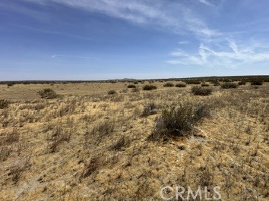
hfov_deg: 81.9
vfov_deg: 66.8
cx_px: 179
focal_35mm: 19
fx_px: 148
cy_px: 68
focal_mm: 2.22
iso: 50
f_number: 2.2
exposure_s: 1/4651
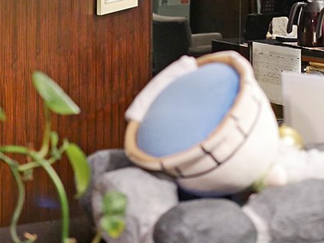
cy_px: -18
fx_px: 1151
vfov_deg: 11.9
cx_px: 214
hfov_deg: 16.0
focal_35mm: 123
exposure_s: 1/60
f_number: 1.8
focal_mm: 25
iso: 2000
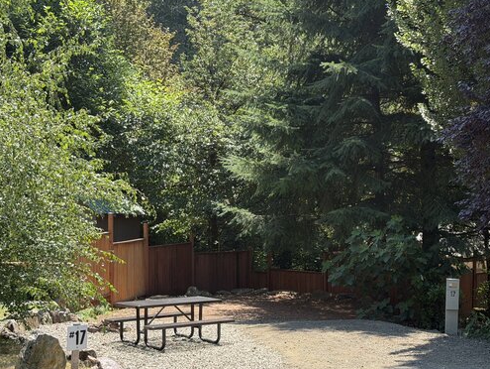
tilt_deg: -3.1
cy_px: 235
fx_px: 878
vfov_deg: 23.6
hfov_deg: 31.1
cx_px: 280
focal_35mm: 62
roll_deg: +0.3
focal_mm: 6.76
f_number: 1.78
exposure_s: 1/1116
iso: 64
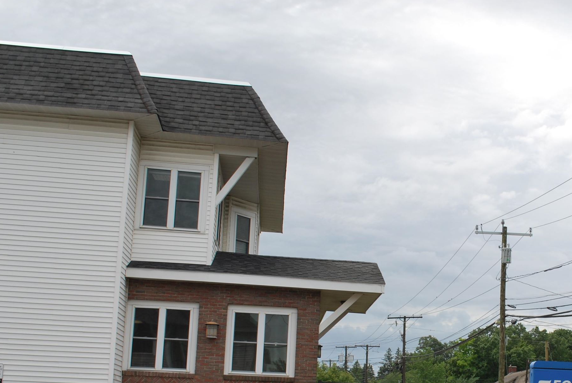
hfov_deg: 34.6
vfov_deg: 23.8
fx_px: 891
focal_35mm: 56
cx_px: 448
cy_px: 318
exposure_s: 1/200
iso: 100
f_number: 9
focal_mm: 22
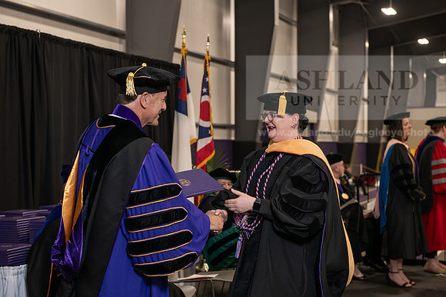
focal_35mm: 62
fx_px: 768
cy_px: 148
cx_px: 223
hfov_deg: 32.4
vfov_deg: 21.9
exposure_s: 1/125
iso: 2000
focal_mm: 62
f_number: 5
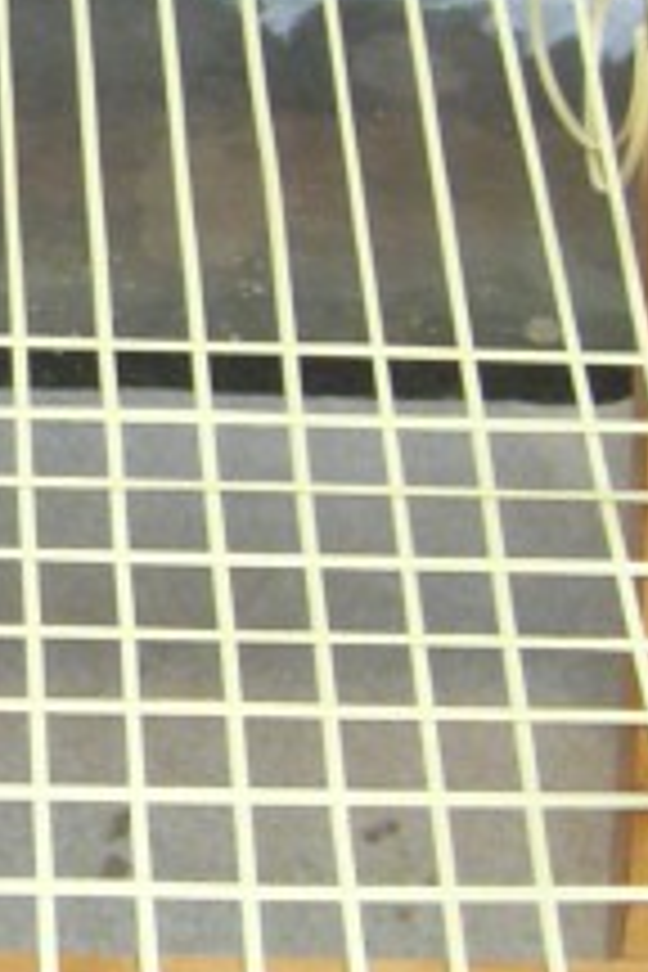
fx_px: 3537
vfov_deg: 15.6
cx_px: -477
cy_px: 380
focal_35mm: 131
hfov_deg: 10.0
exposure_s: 1/23.3
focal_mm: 5.7
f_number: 2.9
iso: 200
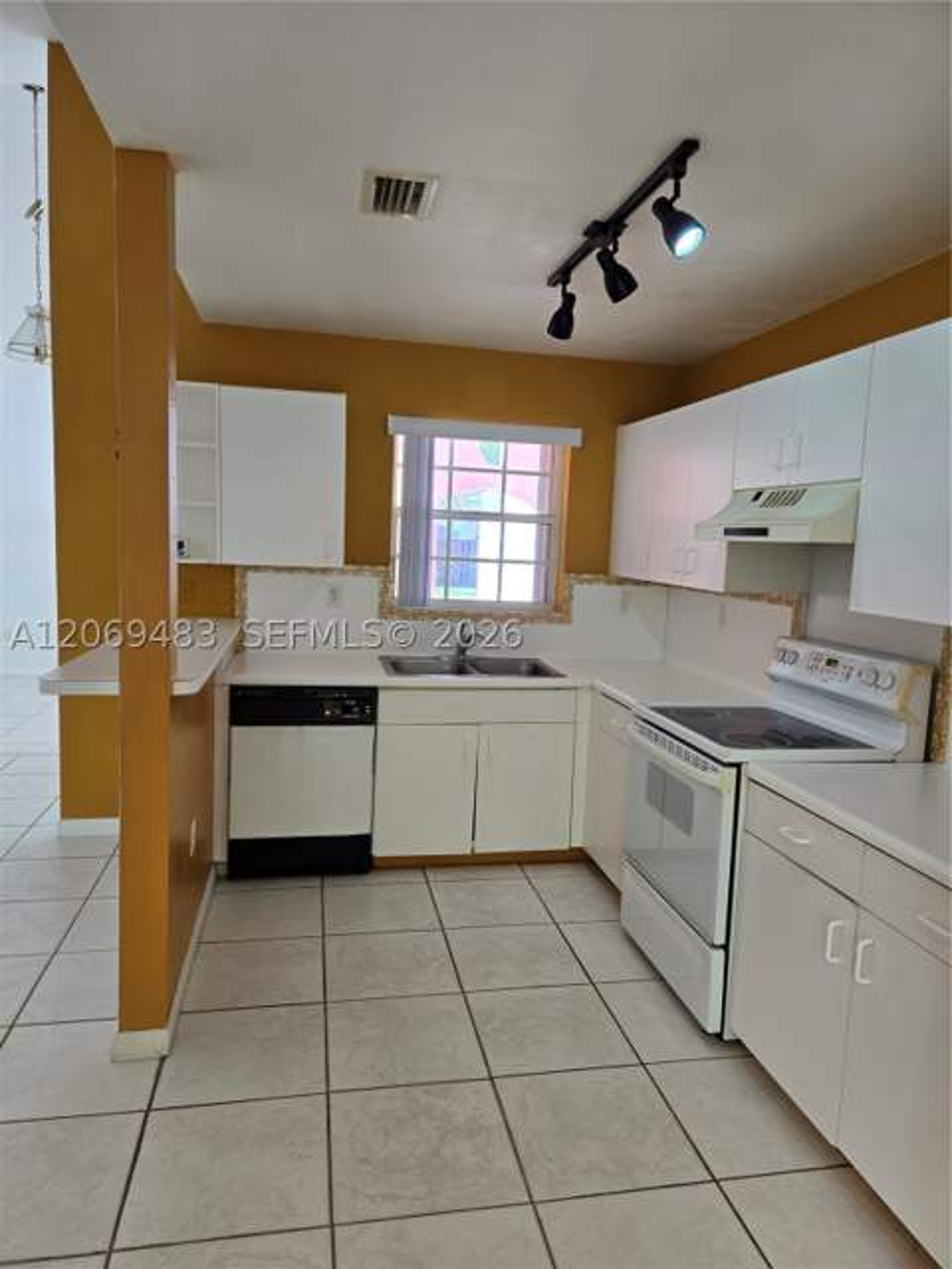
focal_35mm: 23
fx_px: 843
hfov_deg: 58.9
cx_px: 476
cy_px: 634
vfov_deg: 73.9
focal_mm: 5.4
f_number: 1.8
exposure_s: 1/120
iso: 64
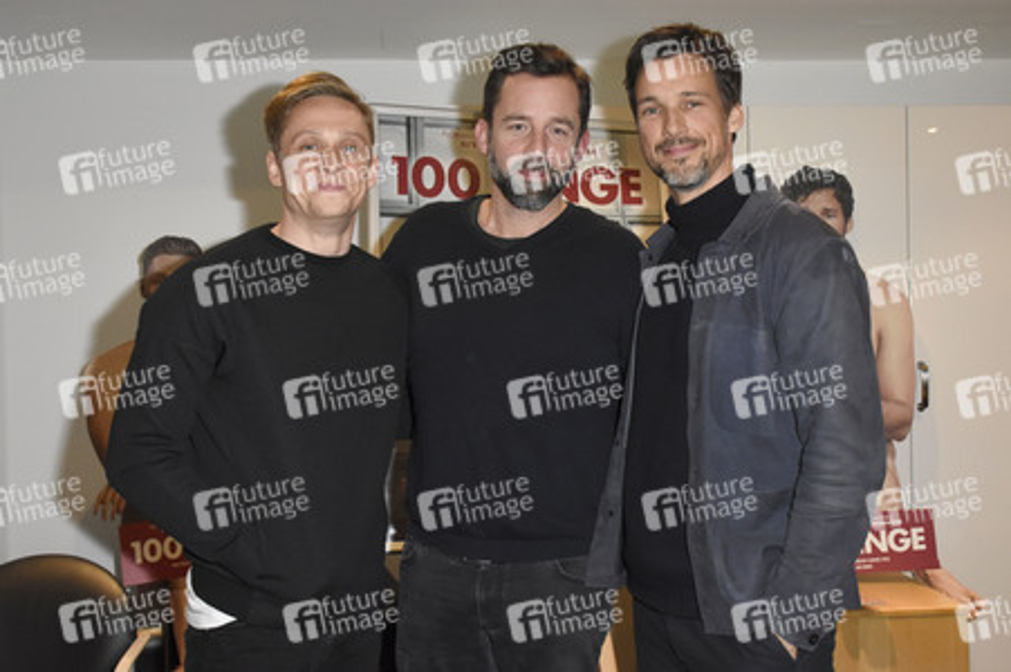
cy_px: 336
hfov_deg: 53.2
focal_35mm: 36
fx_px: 1010
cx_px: 506
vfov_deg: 36.8
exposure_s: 1/60
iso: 2500
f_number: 6.3
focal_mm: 24
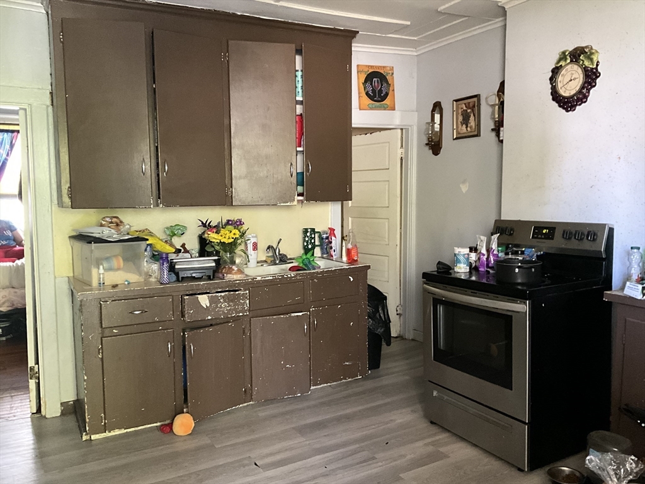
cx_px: 322
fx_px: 540
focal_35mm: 29
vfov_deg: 48.2
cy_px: 242
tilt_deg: -5.0
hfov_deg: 61.7
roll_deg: +1.6
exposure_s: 1/30
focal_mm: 3
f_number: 1.8
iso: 400
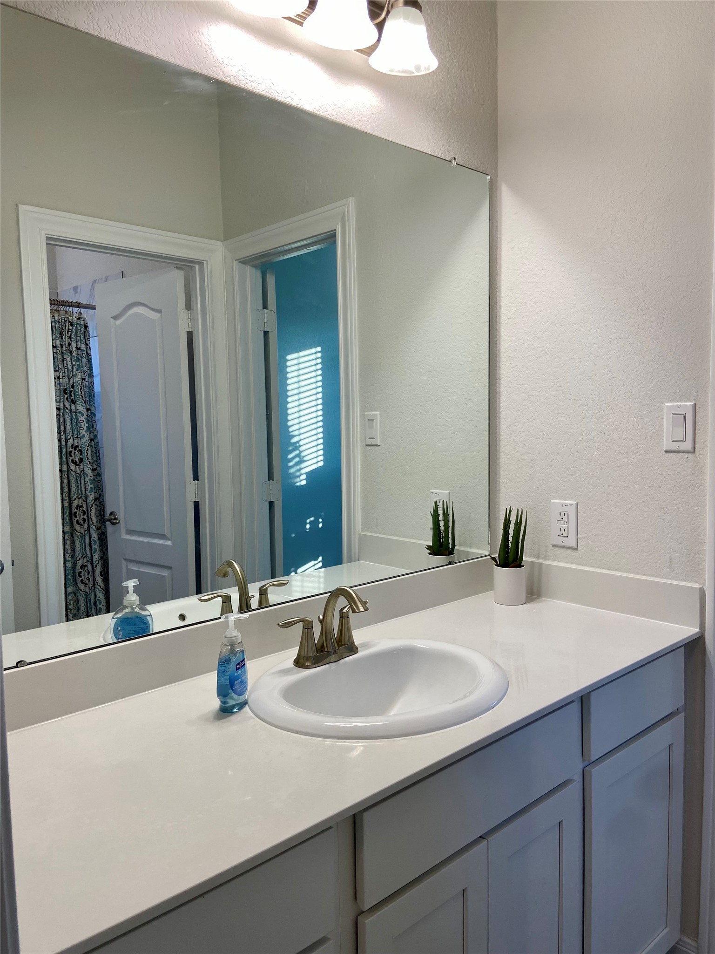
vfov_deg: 67.3
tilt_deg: -4.1
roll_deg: +1.2
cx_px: 358
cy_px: 477
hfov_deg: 53.1
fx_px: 716
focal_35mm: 26
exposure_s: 1/120
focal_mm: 4.25
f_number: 1.8
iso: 80
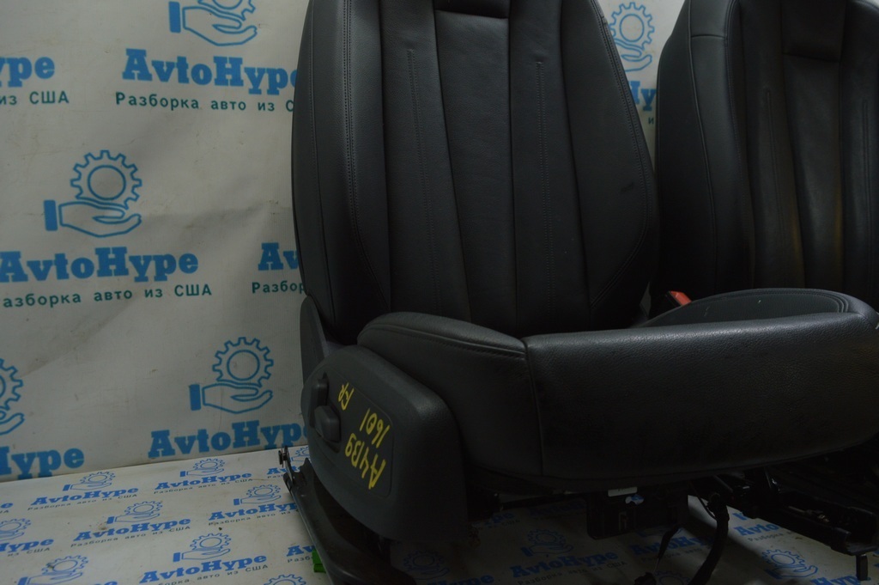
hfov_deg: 67.4
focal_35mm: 27
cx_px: 440
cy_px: 292
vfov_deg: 47.9
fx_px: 659
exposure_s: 1/40
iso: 400
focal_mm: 18
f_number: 5.6
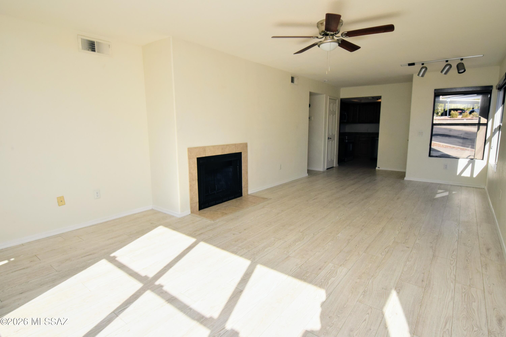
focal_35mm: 18
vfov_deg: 67.4
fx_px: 253
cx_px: 253
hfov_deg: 90.0
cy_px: 168
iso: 400
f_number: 20
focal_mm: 12
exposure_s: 1/200
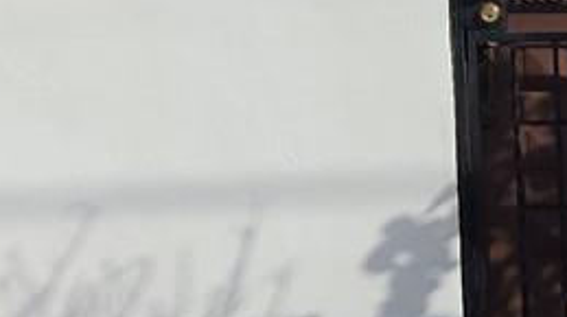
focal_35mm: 155
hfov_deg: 13.4
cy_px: -144
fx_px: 2328
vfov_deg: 7.7
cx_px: -175
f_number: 1.7
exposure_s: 1/6574
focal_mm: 6.25
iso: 80
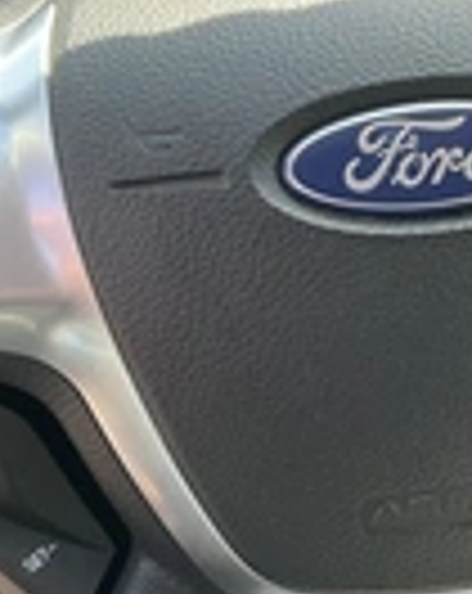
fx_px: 1507
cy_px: 423
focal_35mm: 86
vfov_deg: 22.1
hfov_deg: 17.8
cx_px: 283
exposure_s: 1/122
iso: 40
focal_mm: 3
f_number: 1.8
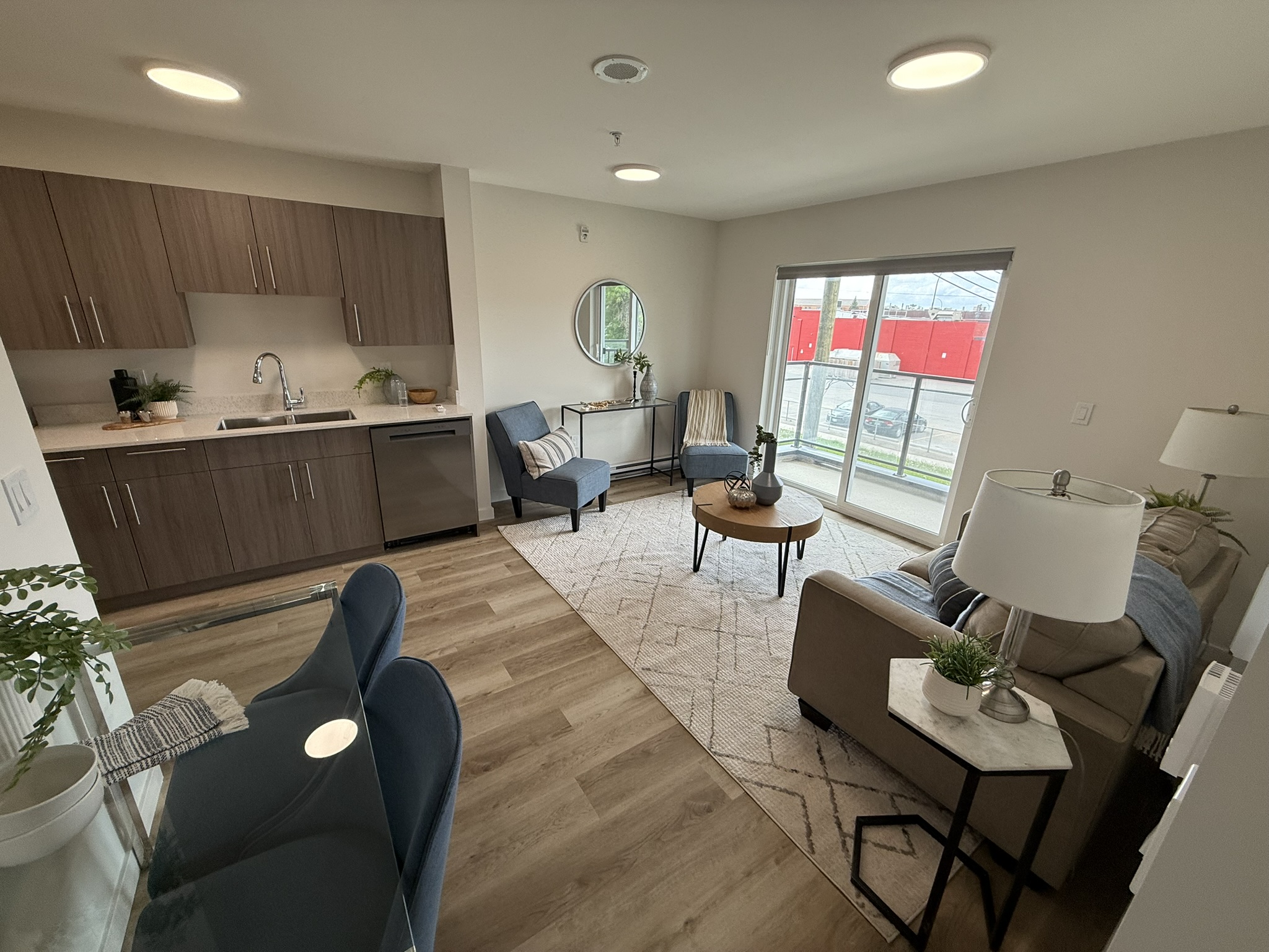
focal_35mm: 14
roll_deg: -1.5
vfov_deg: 85.7
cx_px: 634
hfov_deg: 102.1
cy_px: 476
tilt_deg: -18.2
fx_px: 513
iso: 64
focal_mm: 2.22
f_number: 2.2
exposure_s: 1/120
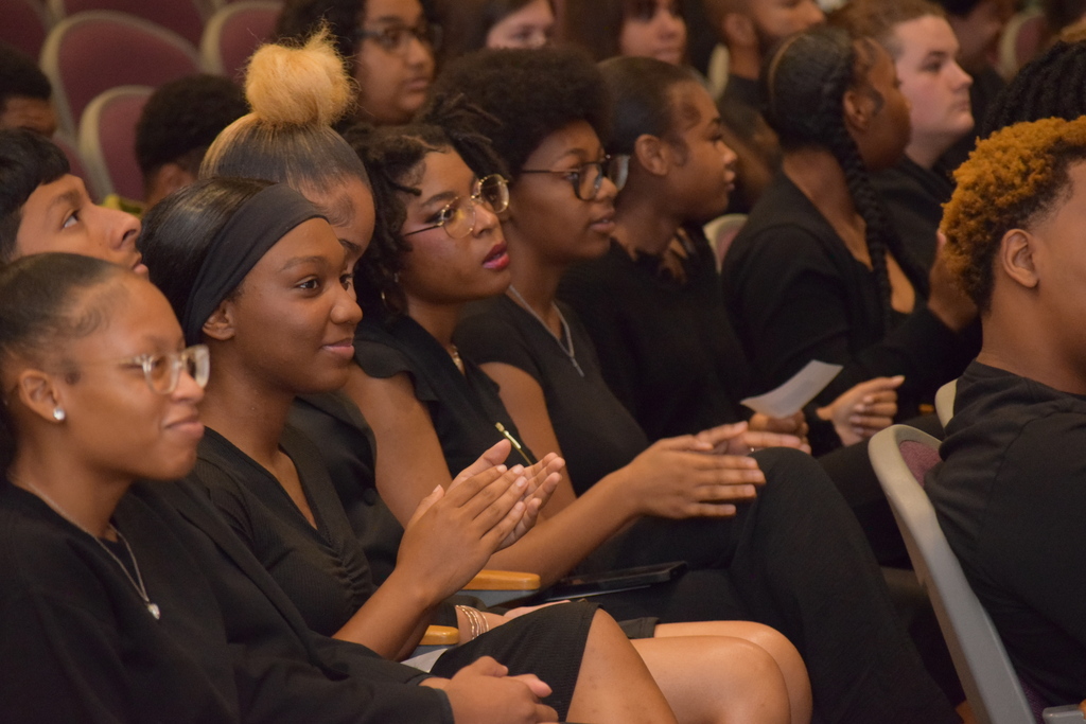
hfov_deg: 9.5
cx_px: 543
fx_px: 6562
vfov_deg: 6.3
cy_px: 362
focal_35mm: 218
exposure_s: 1/60
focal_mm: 145
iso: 3200
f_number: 5
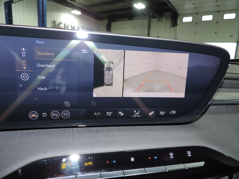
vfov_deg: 56.8
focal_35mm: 24
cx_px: 120
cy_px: 90
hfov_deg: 71.6
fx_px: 166
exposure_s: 1/30
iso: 200
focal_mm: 4.3
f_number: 3
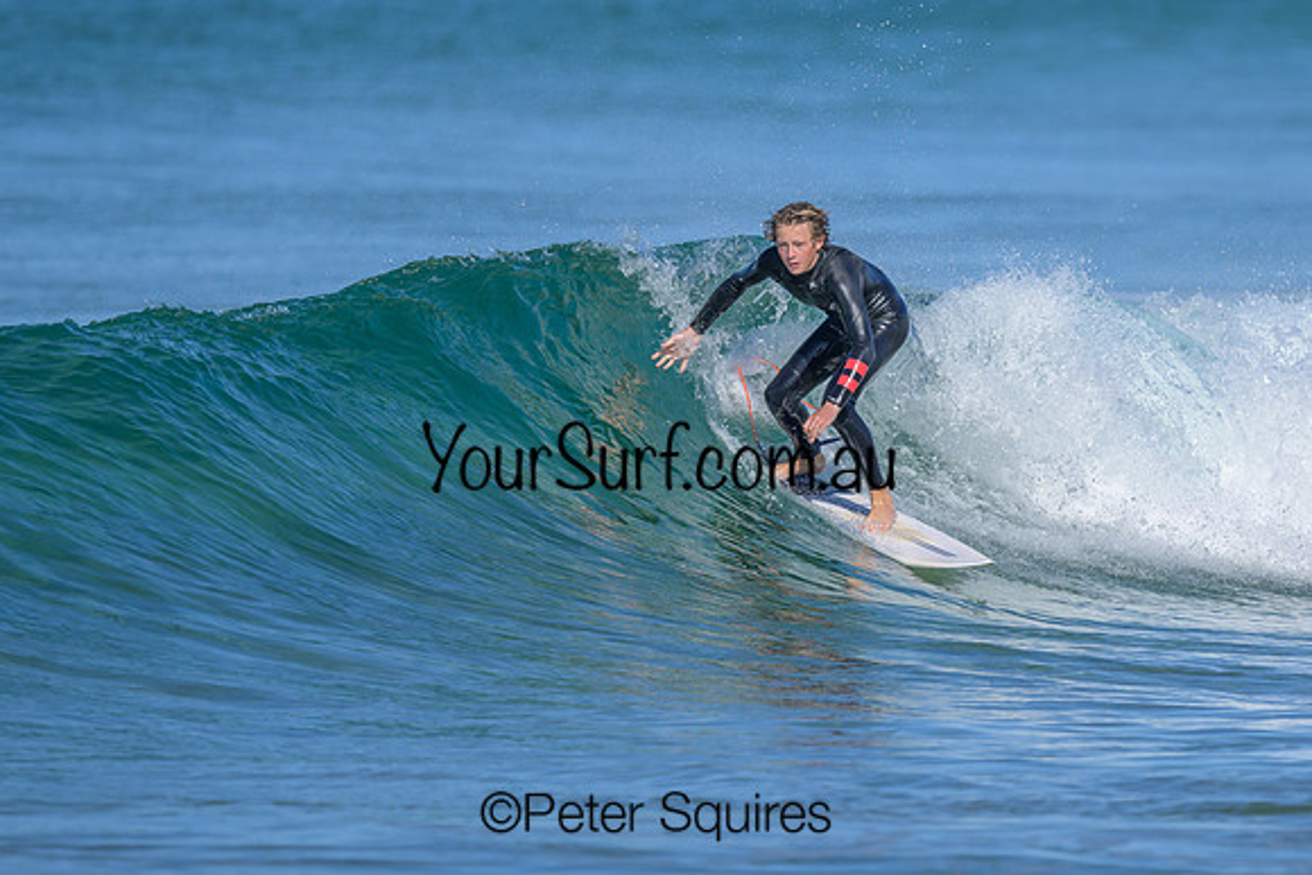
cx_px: 896
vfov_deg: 1.3
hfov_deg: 1.9
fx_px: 39839
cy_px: 345
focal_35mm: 1093
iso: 200
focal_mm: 800
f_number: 6.3
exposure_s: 1/2000
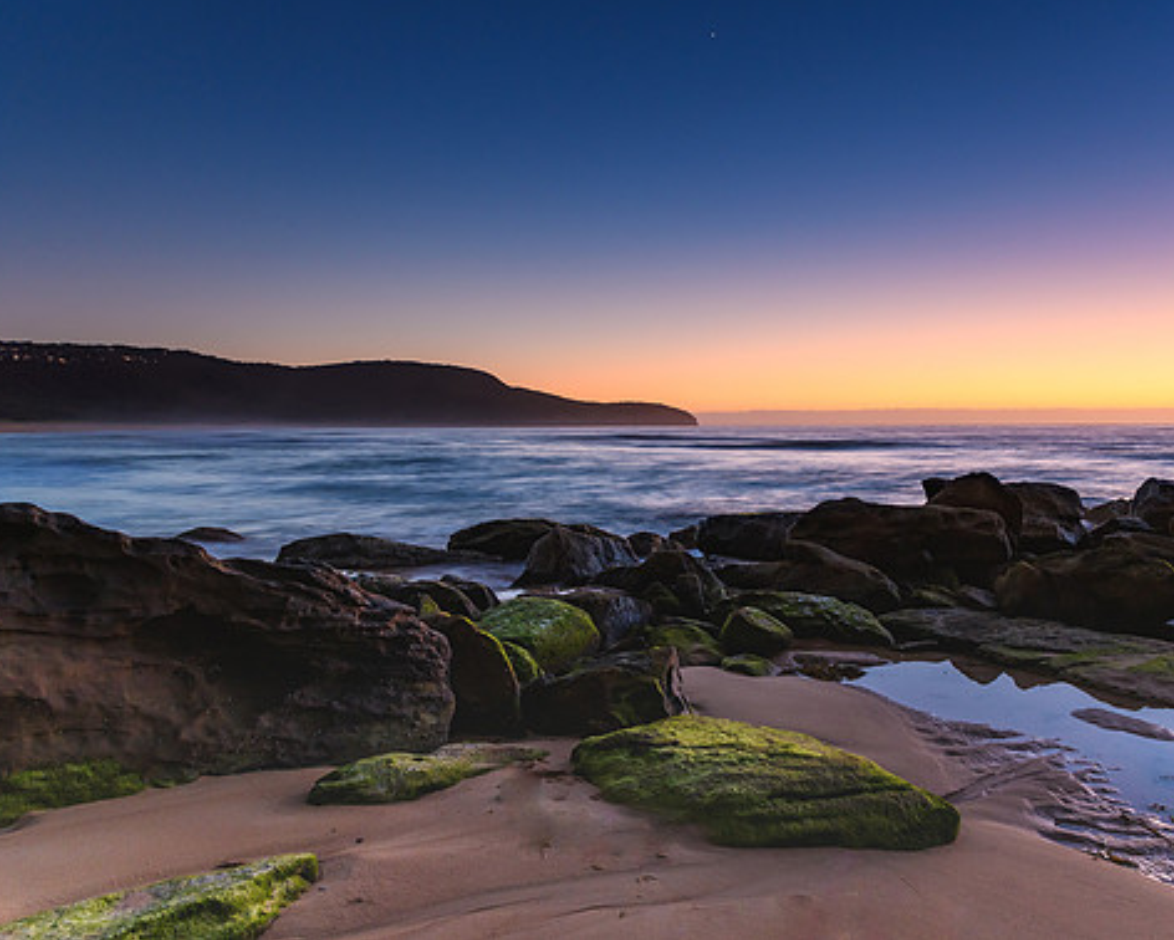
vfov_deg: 51.6
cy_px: 461
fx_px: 973
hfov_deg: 61.7
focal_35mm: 28
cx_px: 704
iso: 200
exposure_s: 2.5
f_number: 7.1
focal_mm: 16
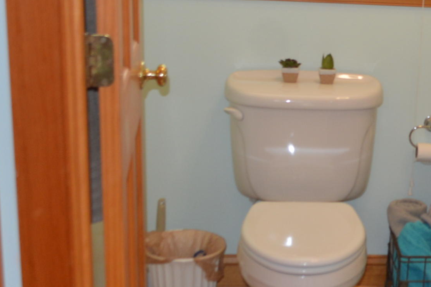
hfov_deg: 23.7
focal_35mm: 81
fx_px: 969
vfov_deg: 16.8
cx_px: 460
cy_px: 161
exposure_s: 1/60
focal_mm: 20
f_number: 4
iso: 400
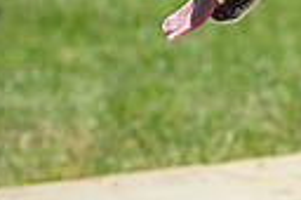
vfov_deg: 2.8
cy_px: 1
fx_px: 4159
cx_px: 668
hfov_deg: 4.1
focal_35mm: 498
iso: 125
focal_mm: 110
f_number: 4.5
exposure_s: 1/1250
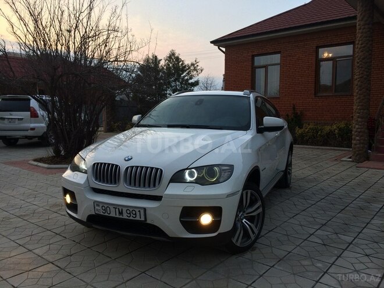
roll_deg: +0.9
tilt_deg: -6.4
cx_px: 192
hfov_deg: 61.7
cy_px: 144
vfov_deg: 48.2
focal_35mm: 29
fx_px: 322
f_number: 2.2
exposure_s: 1/100
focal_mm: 4.15
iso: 64
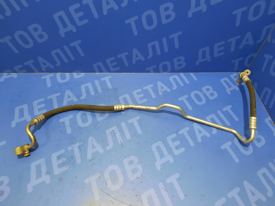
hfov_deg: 69.4
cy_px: 103
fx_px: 199
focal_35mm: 25
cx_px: 138
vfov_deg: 54.9
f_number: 2
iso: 400
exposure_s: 1/30
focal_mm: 4.6
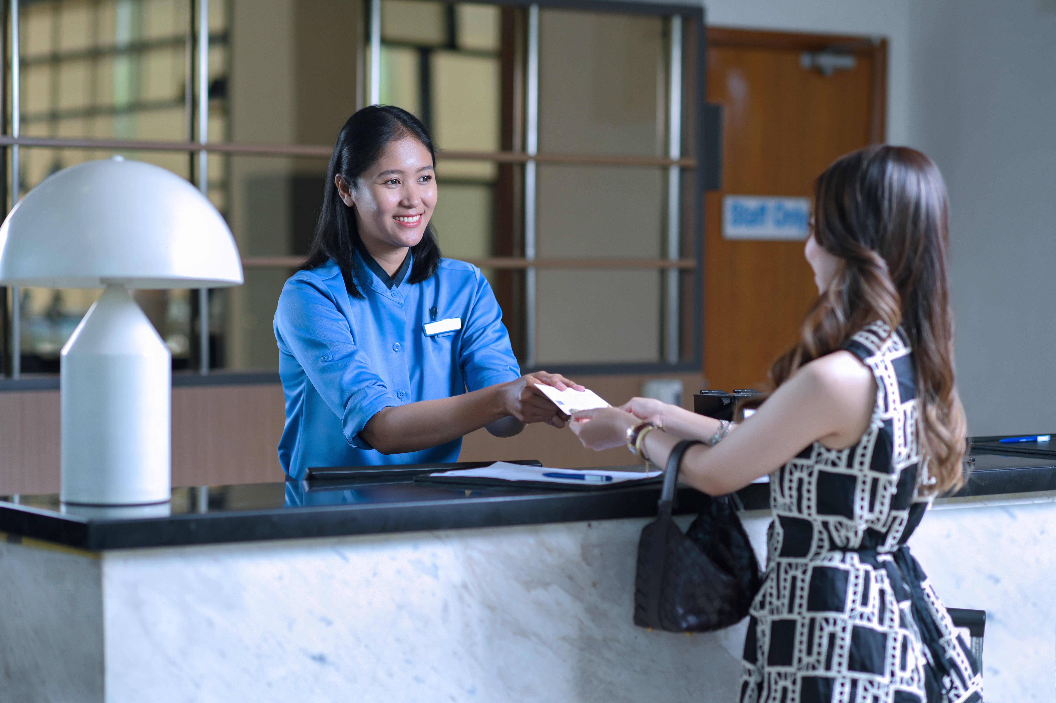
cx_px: 528
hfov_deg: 23.9
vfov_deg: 16.1
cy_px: 352
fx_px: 2492
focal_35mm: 85
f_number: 2
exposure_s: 1/125
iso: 50
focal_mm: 85
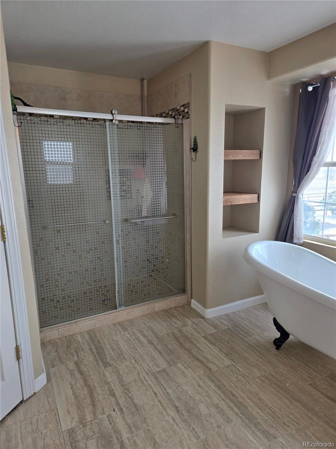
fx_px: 298
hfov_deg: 58.9
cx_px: 168
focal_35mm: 23
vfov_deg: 73.9
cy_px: 224
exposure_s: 1/191
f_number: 1.8
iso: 25
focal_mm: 5.4
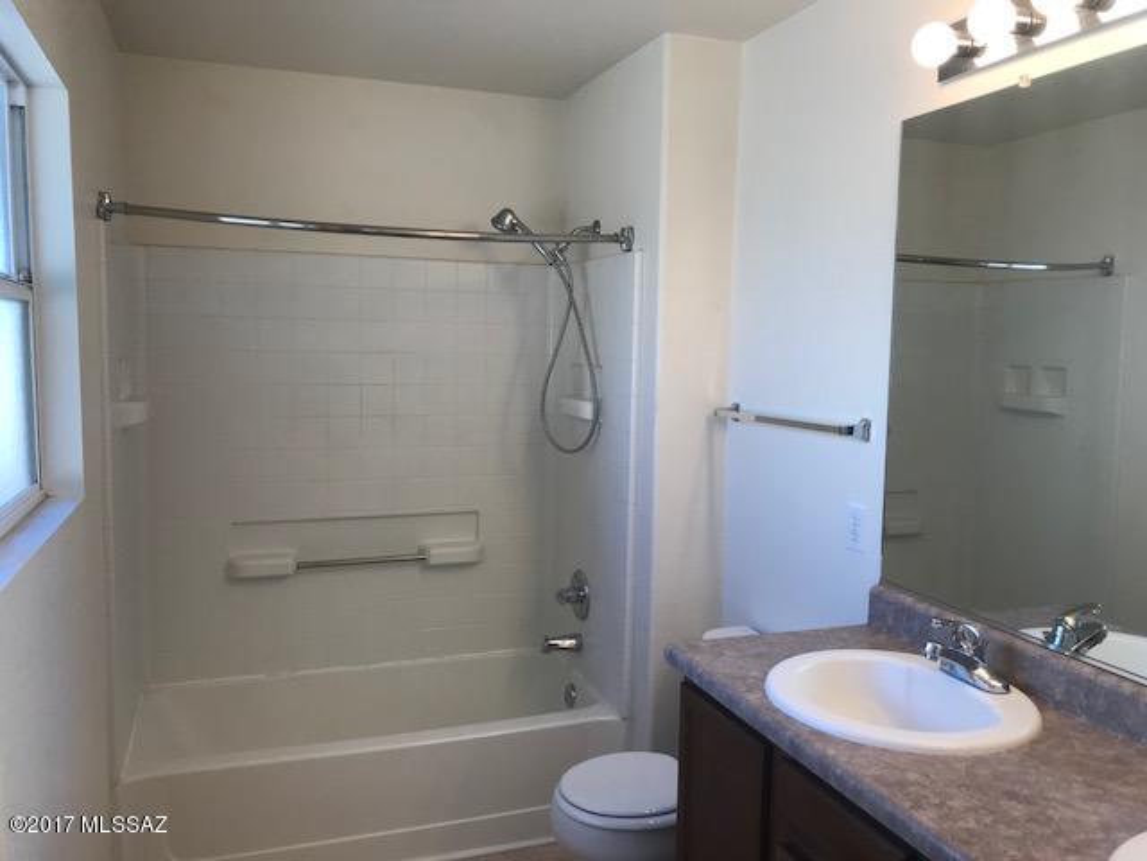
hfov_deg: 63.4
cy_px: 430
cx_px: 574
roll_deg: -0.8
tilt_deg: -4.1
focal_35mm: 28
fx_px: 928
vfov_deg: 49.7
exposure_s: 1/120
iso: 40
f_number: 1.8
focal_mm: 3.99
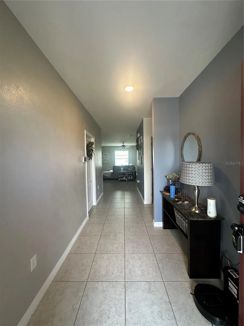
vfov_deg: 102.1
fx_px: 132
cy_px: 163
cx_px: 122
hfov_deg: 85.7
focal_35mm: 14
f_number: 2.2
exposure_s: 1/120
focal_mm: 2.22
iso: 200
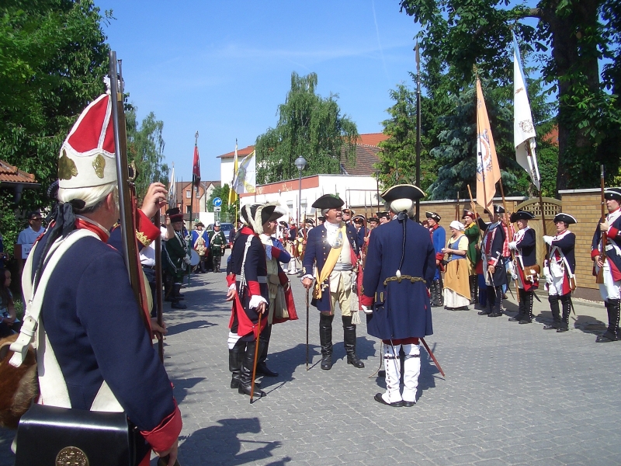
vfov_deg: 40.7
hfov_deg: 52.6
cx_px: 310
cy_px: 233
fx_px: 628
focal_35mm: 35
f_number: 4.3
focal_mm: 5.8
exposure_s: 1/500
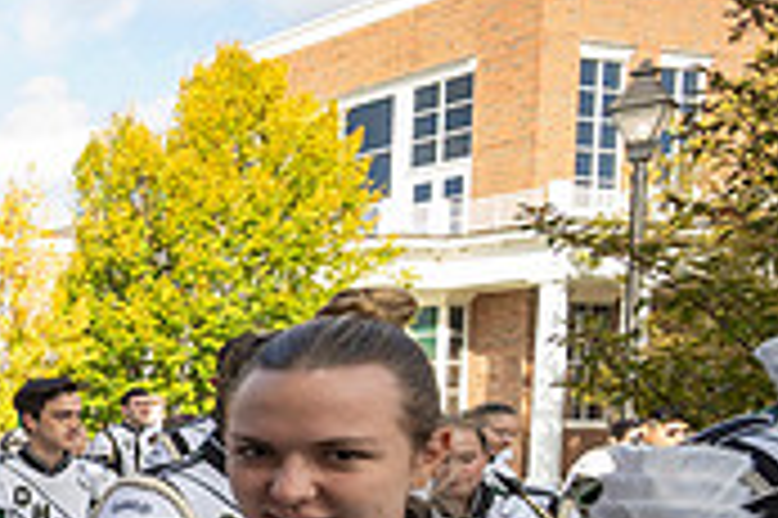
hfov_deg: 24.9
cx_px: -517
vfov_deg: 27.8
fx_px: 1015
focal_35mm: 47
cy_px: 444
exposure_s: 1/500
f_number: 4.5
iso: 320
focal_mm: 14
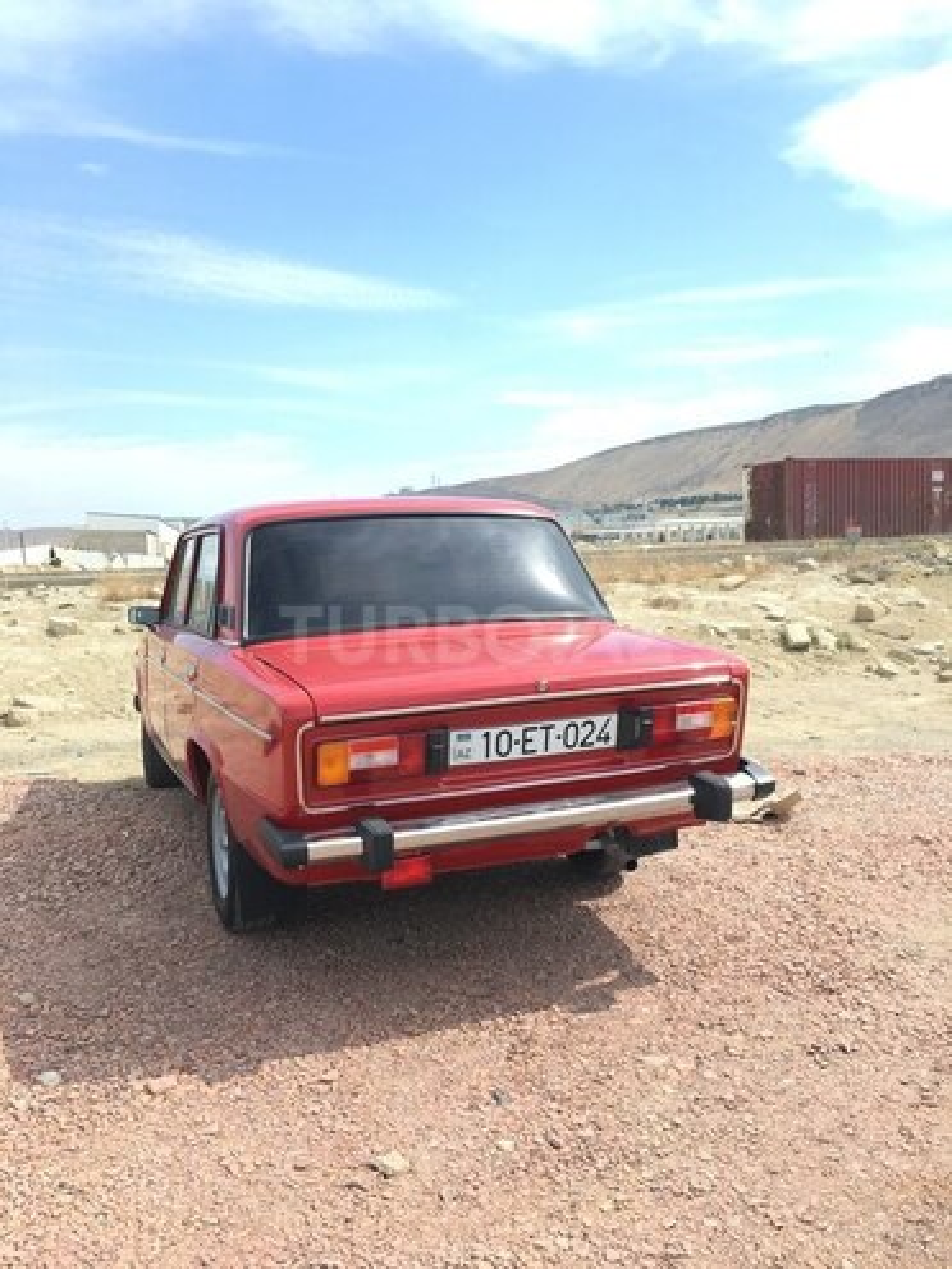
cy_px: 634
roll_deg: +1.9
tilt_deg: -4.1
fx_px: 1063
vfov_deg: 61.7
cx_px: 476
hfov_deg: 48.2
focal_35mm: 29
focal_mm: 4.15
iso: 25
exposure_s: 1/615
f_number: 2.2
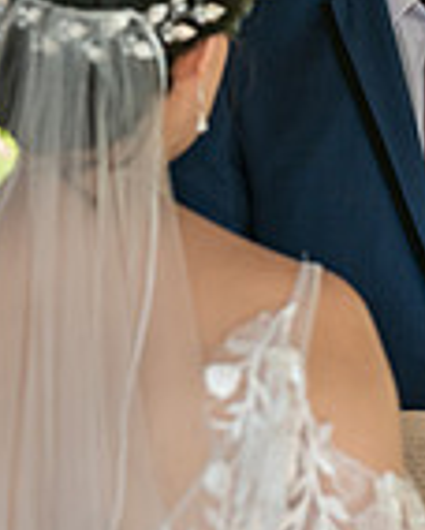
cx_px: 268
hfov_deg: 4.0
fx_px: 6056
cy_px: 105
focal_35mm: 386
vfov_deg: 5.0
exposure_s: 1/200
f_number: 4
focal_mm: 130
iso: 2000
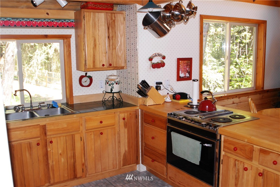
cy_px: 94
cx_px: 140
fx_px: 280
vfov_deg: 36.9
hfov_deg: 53.1
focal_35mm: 36
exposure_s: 1/60
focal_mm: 24
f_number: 4
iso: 400
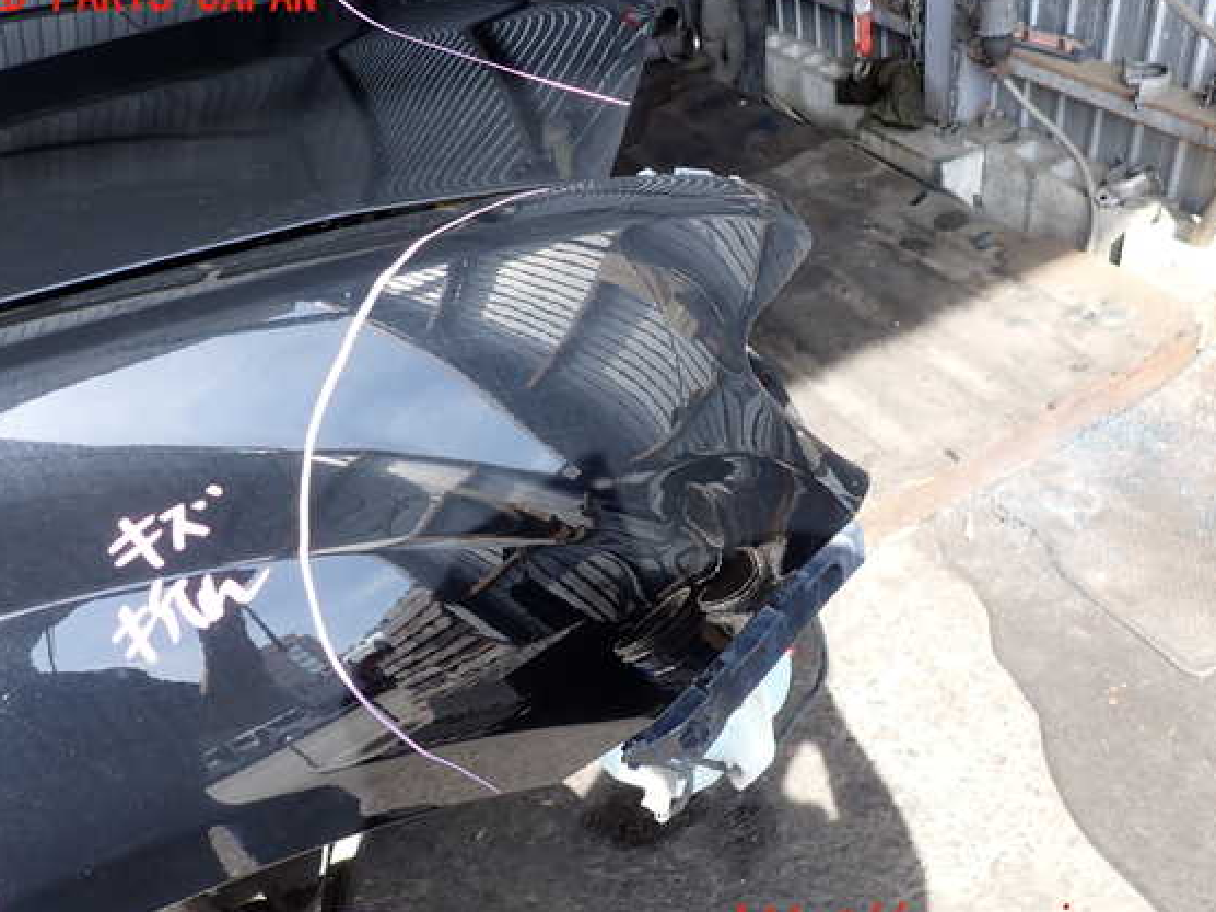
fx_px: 948
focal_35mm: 27
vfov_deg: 51.4
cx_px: 575
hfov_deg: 65.3
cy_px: 461
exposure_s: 1/160
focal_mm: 4.5
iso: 100
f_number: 2.8
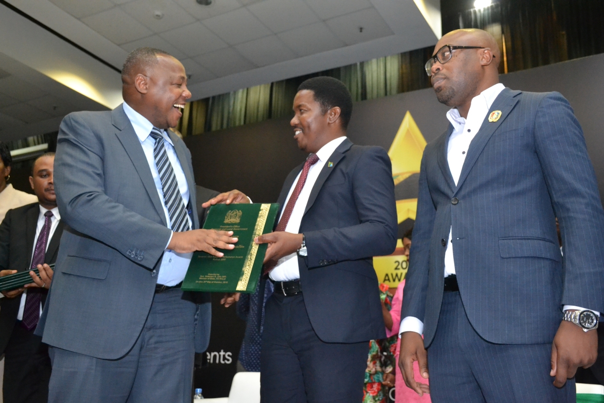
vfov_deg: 34.2
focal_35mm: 39
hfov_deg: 49.5
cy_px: 202
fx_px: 654
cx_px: 302
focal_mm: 26
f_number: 4
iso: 3200
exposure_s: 1/100
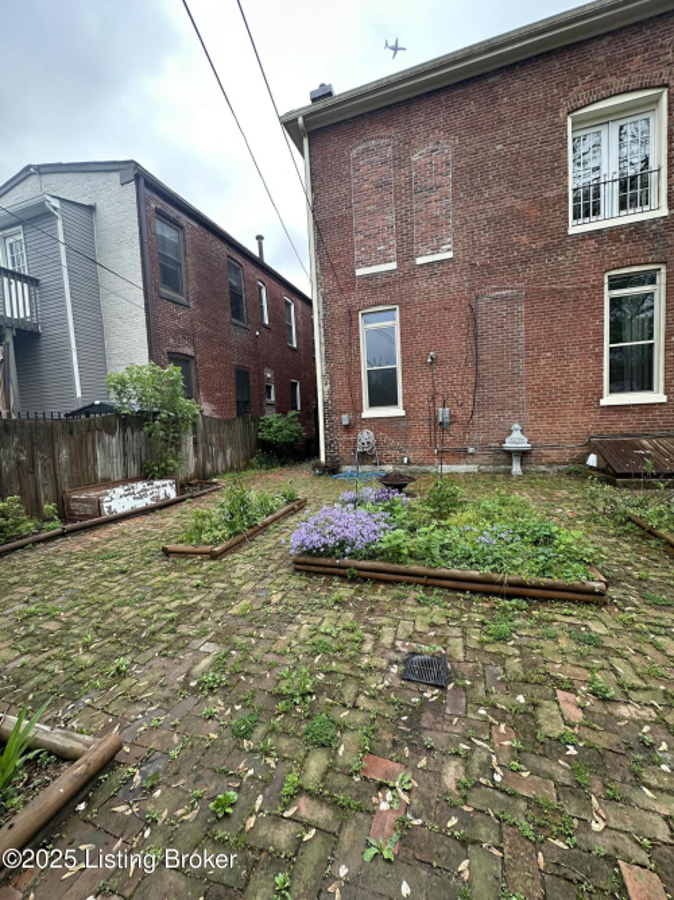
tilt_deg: -4.2
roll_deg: +2.2
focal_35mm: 14
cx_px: 337
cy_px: 450
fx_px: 364
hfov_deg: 85.7
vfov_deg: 102.1
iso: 40
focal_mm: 2.22
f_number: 2.2
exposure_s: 1/404
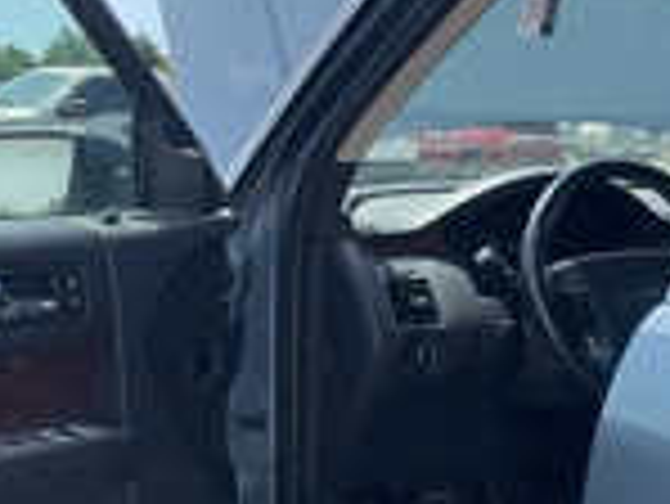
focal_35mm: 78
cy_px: 364
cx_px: 373
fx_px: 1511
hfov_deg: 25.0
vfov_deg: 18.8
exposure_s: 1/627
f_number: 1.8
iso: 25
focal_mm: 3
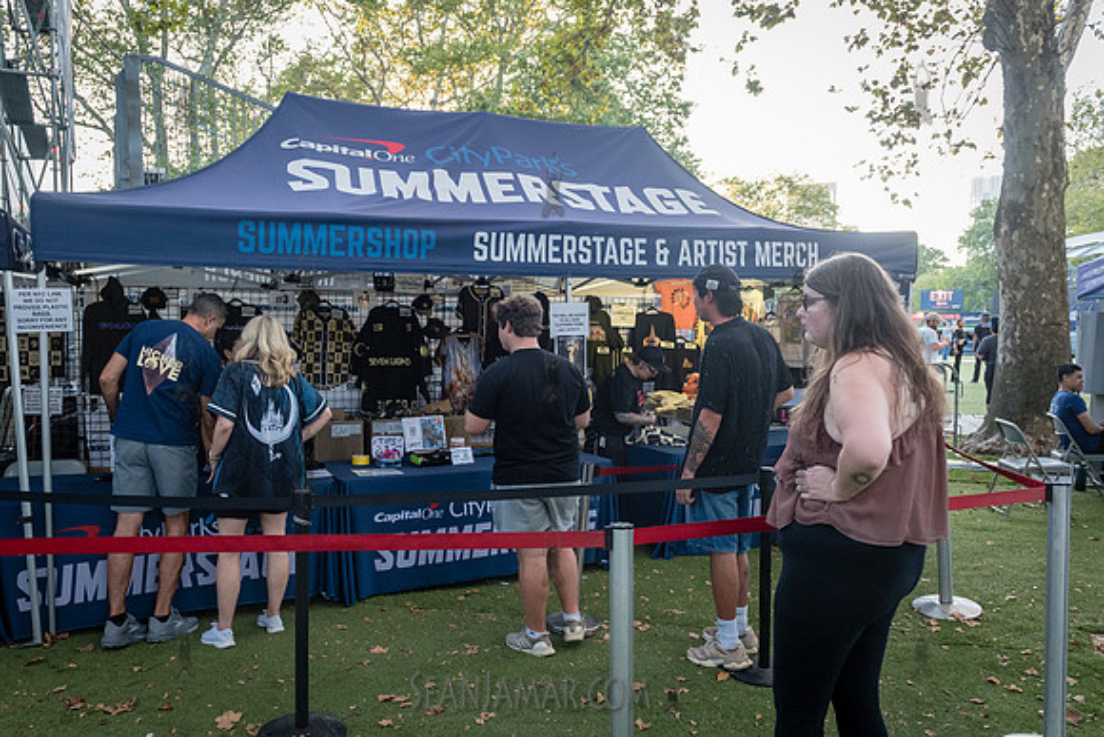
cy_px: 382
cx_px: 478
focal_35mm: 28
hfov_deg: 64.6
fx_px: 869
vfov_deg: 45.9
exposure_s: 1/400
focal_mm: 24
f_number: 3.5
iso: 2000
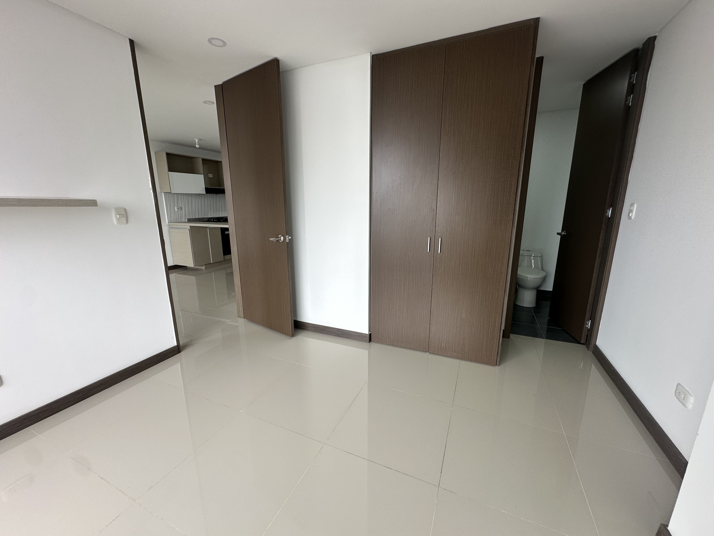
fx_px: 289
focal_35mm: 14
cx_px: 357
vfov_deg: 85.7
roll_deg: -0.6
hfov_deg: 102.1
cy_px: 268
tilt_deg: -11.6
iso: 64
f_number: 2.2
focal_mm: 2.22
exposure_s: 1/99
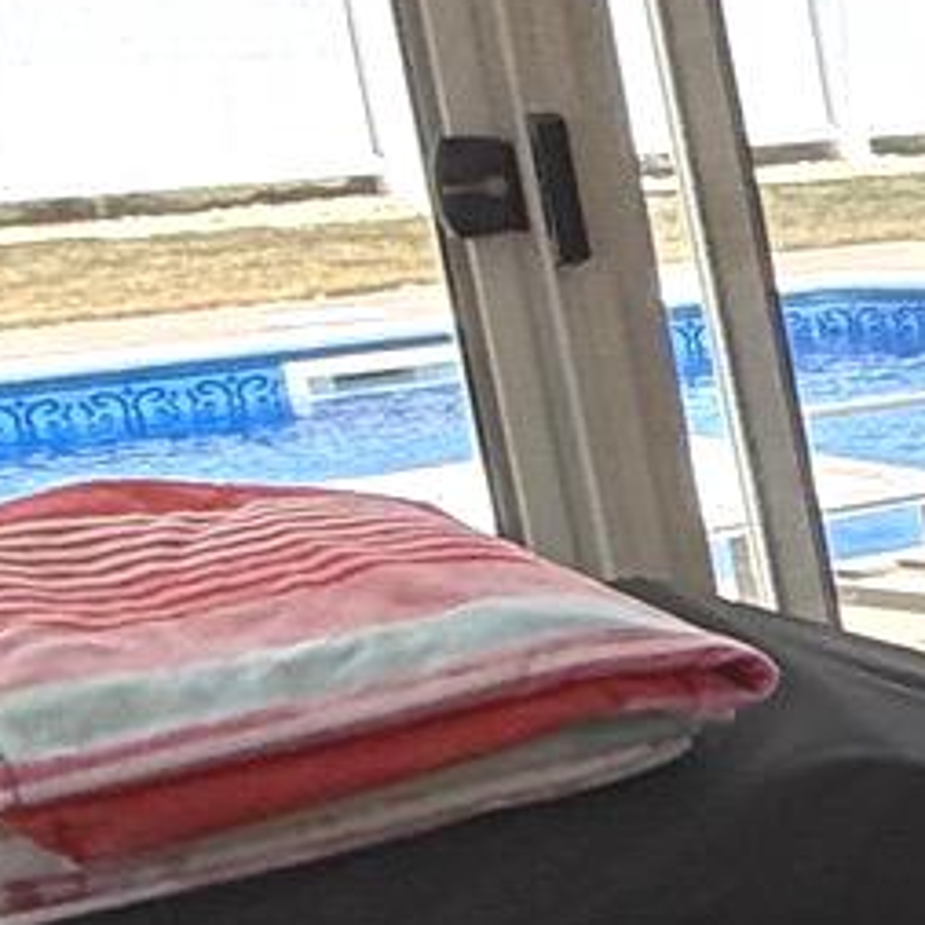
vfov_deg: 17.4
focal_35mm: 100
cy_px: 475
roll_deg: +0.7
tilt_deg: -10.7
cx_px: 3250
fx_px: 3023
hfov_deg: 9.5
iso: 50
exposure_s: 1/510
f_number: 2.2
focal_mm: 2.22
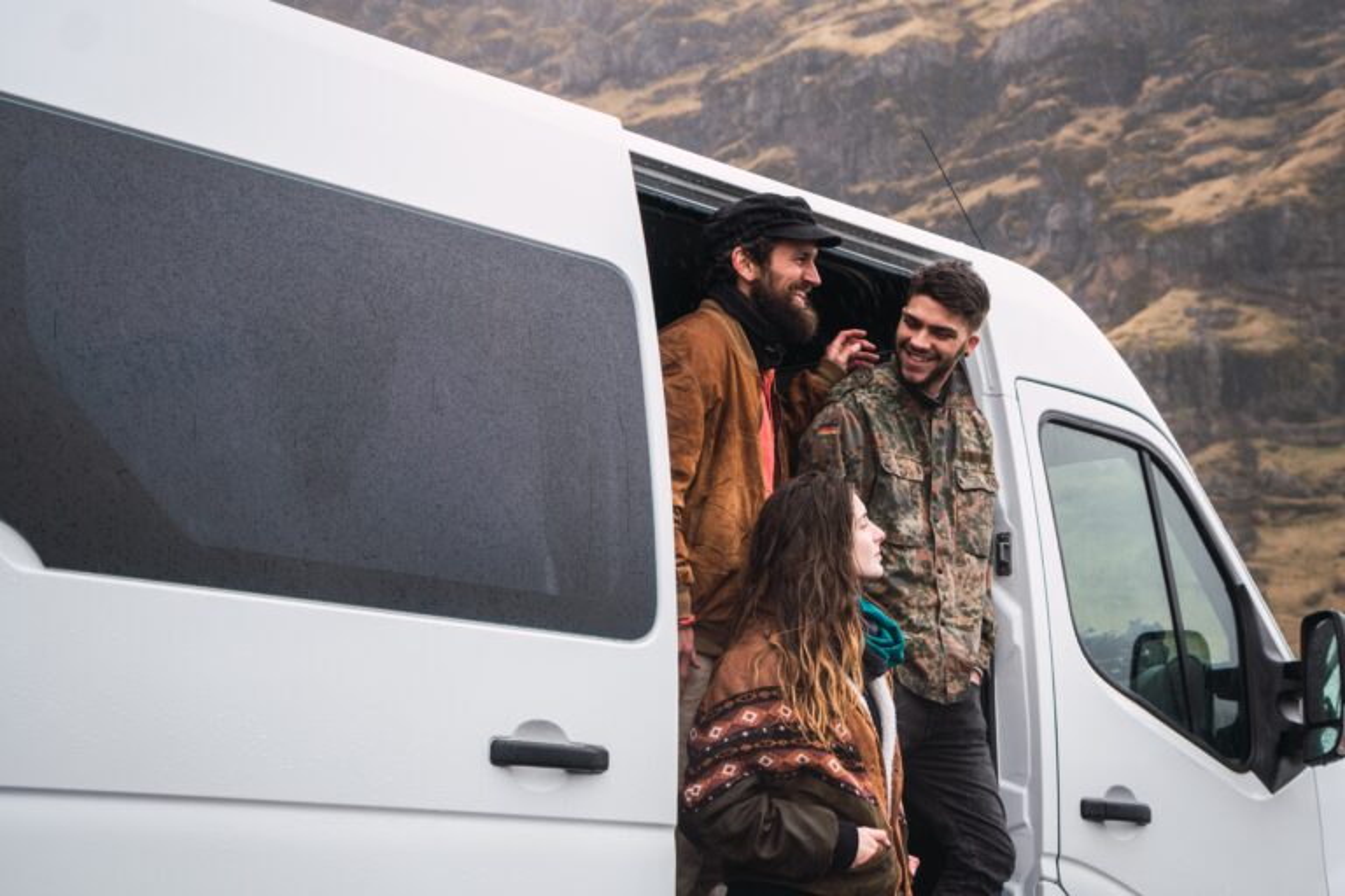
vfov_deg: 19.3
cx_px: 672
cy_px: 448
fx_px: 2634
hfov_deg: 28.6
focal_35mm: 70
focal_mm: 47
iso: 100
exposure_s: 1/200
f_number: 5
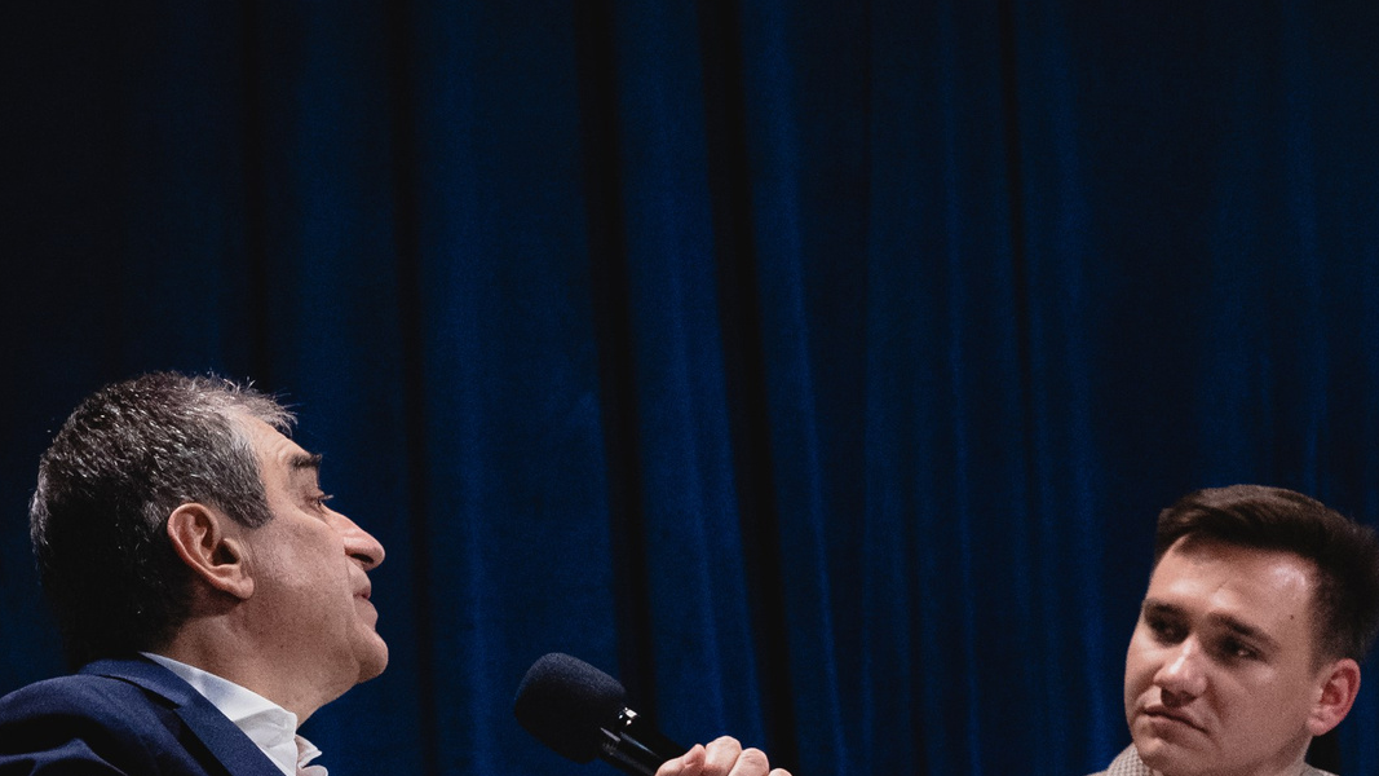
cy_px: -35
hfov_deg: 7.7
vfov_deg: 4.3
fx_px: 10311
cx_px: 683
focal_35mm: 282
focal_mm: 73
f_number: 5.6
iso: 2000
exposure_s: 1/160
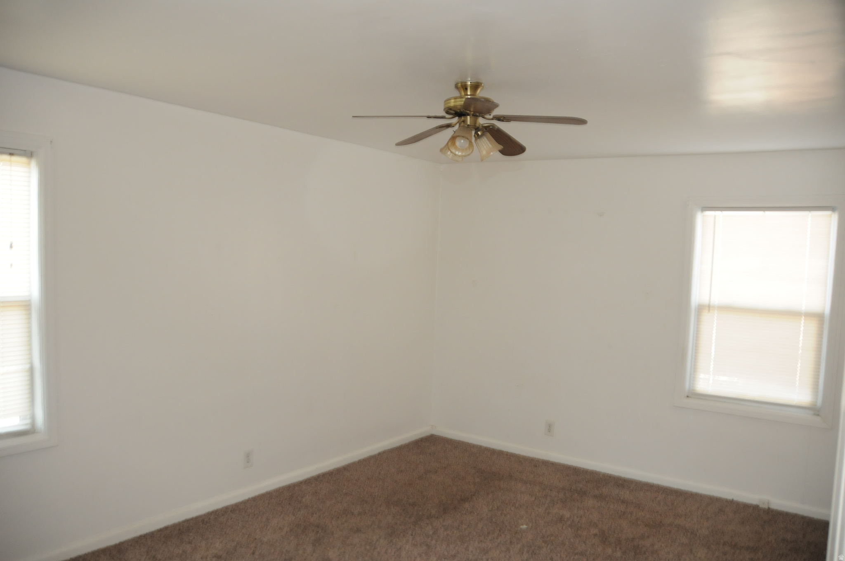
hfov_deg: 67.4
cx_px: 422
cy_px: 280
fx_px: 633
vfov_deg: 47.8
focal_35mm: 27
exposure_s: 1/60
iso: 800
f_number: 3.5
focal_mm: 18
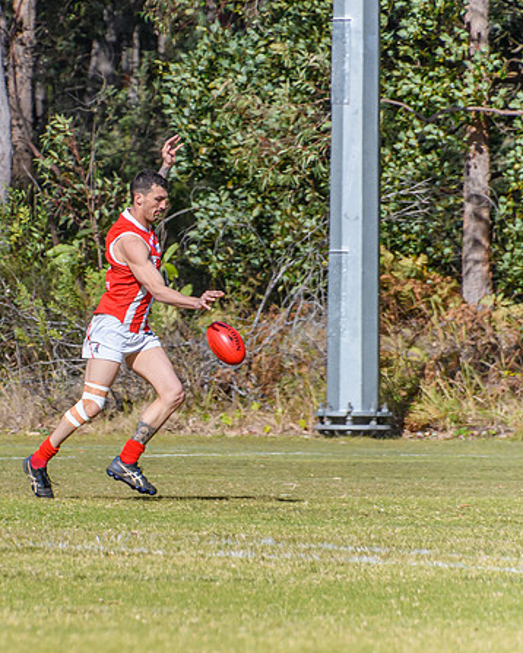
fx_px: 18581
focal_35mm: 961
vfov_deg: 2.0
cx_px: 47
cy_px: 333
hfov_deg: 1.6
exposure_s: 1/2500
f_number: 8
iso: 800
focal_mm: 370
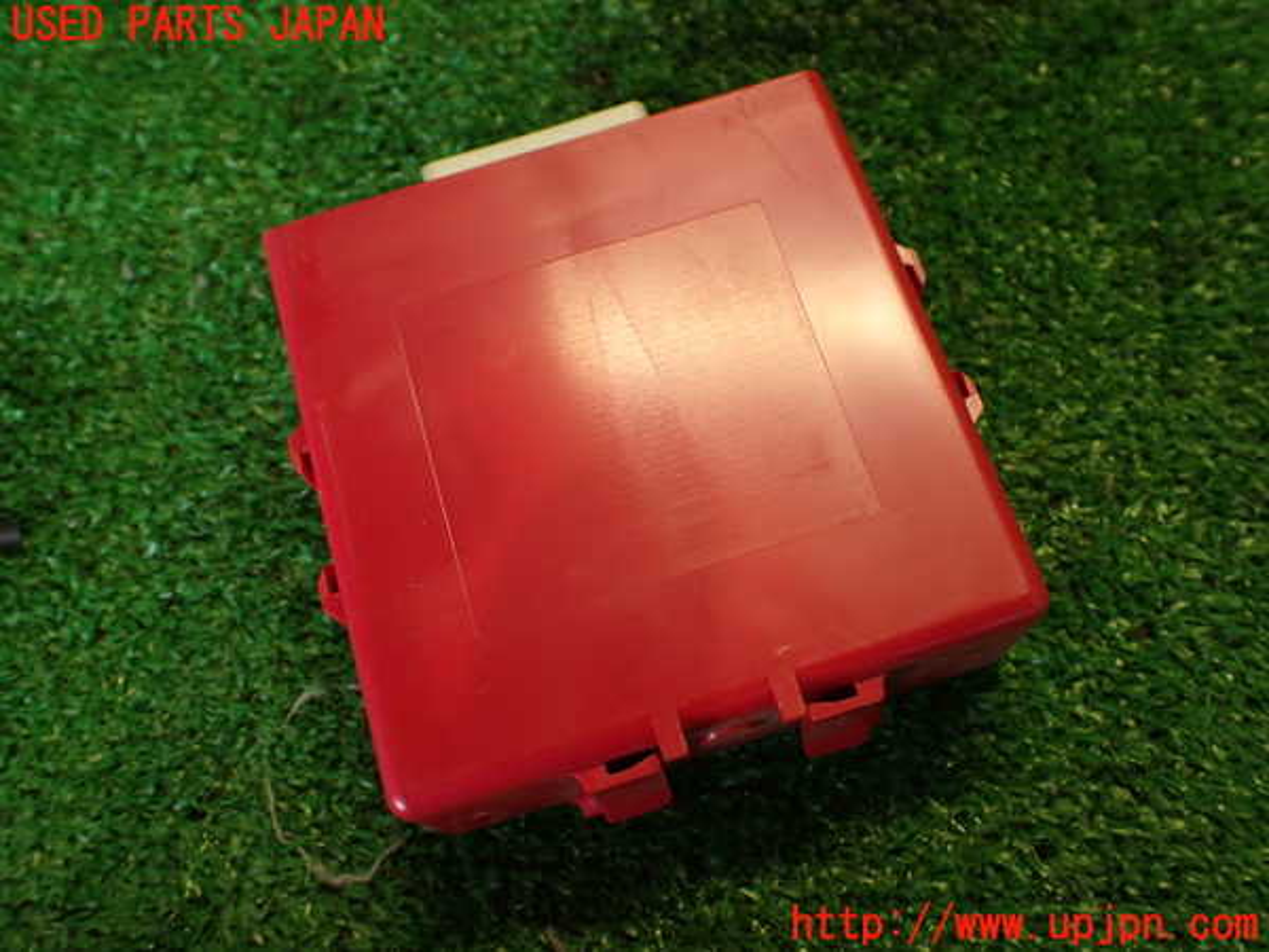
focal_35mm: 32
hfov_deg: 56.8
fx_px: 1173
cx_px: 634
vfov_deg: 44.2
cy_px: 476
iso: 200
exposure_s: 1/50
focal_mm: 5.79
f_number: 2.4
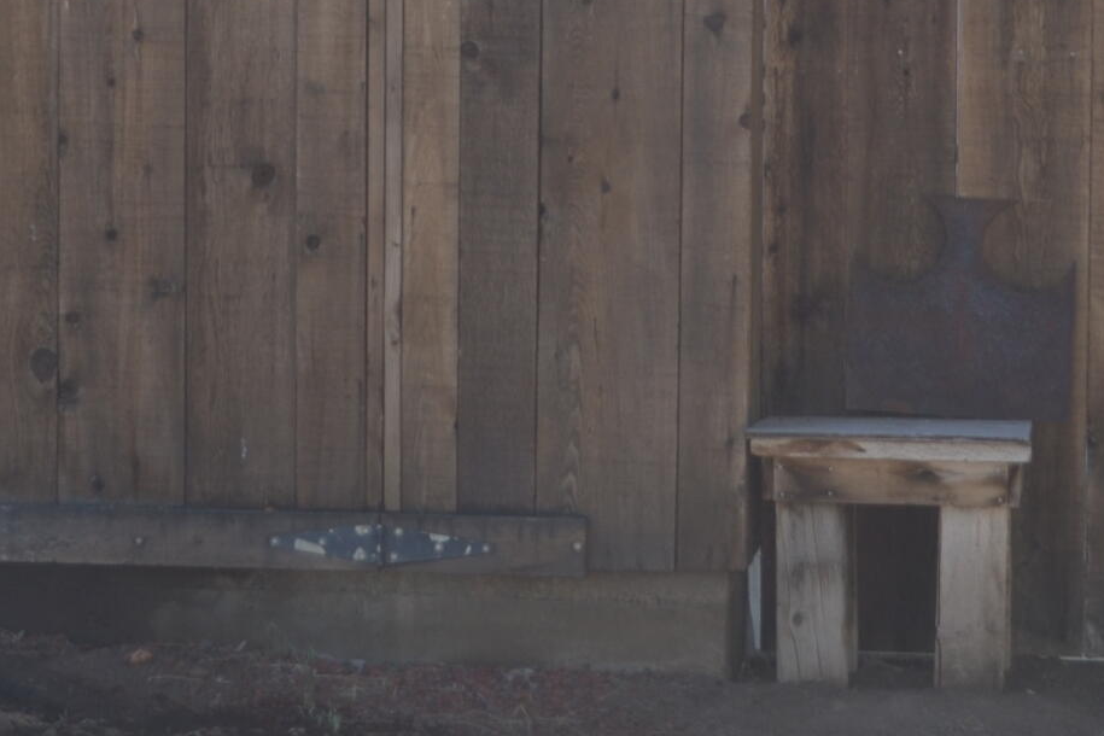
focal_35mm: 118
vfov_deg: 11.4
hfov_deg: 17.3
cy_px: -75
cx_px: 438
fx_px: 3618
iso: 100
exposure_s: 1/200
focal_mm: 24
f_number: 4.2
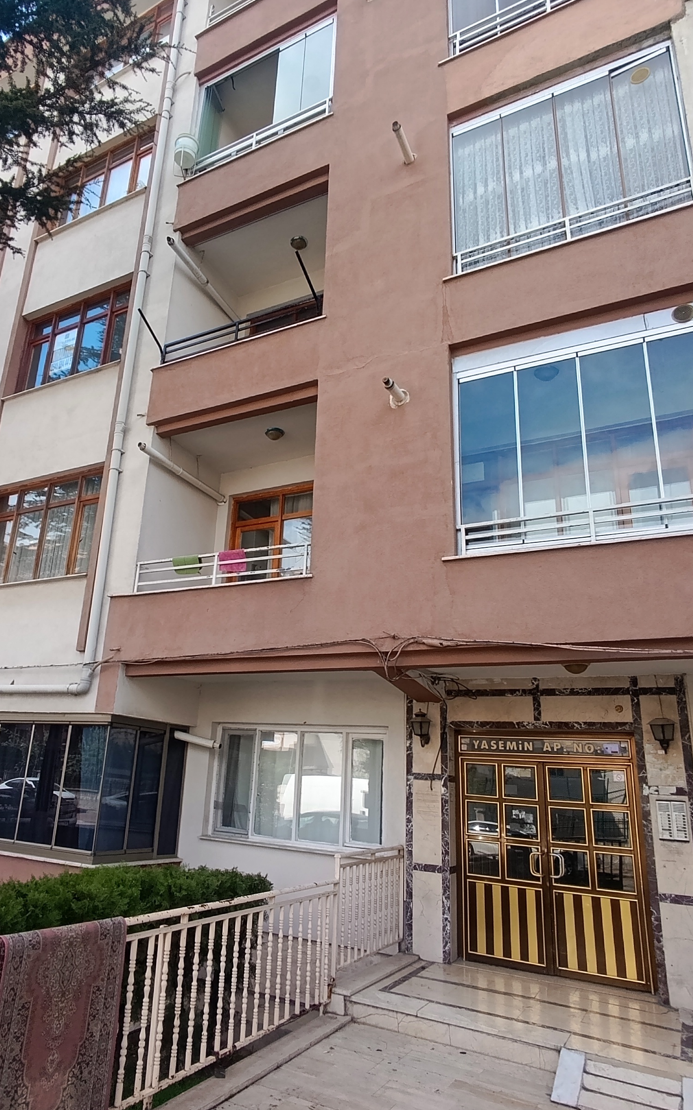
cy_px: 553
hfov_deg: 52.7
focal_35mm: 23
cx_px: 281
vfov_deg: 77.2
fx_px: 695
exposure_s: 1/253
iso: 50
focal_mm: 1.65
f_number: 2.2
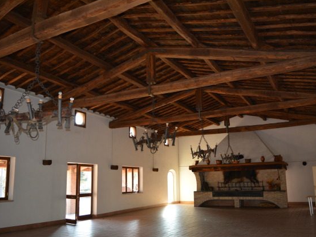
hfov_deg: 60.0
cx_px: 157
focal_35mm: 30
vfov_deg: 46.8
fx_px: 274
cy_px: 120
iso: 400
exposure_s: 1/60
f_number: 3.5
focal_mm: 18
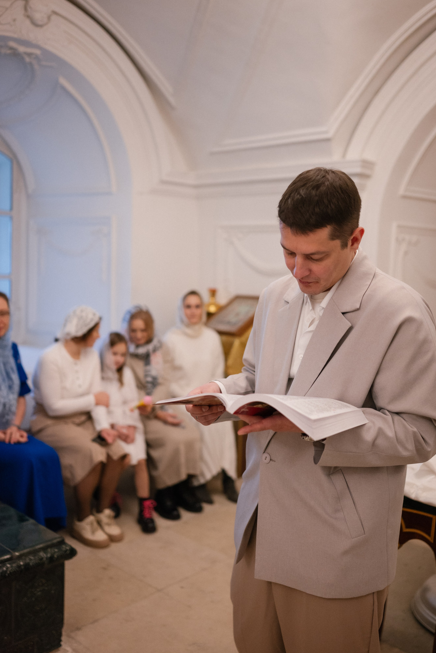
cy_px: 321
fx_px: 653
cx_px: 215
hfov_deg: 36.9
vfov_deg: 53.1
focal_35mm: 36
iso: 1250
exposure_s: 1/250
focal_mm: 35
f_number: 1.8
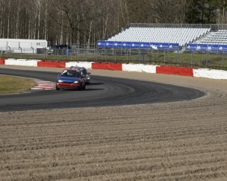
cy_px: 76
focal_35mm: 108
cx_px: 73
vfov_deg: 14.3
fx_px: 725
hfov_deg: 17.7
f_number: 4
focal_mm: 70
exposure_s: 1/800
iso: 125
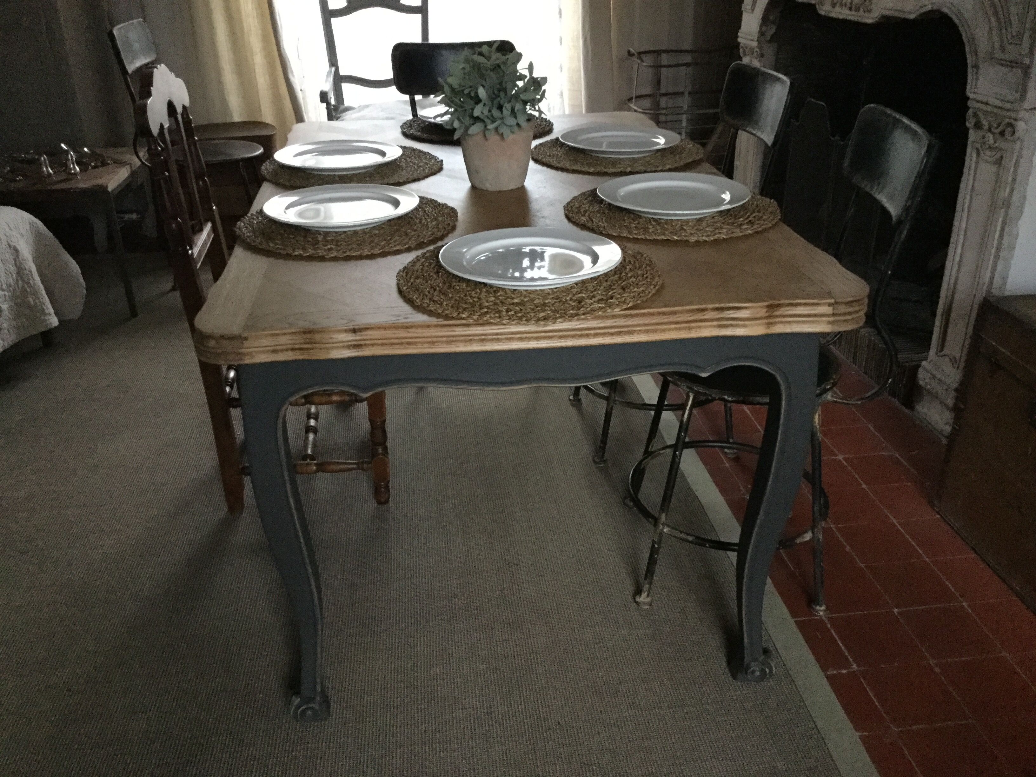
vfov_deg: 45.4
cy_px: 388
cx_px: 518
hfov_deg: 58.4
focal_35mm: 31
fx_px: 928
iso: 320
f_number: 2.4
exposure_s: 1/17
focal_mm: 3.3
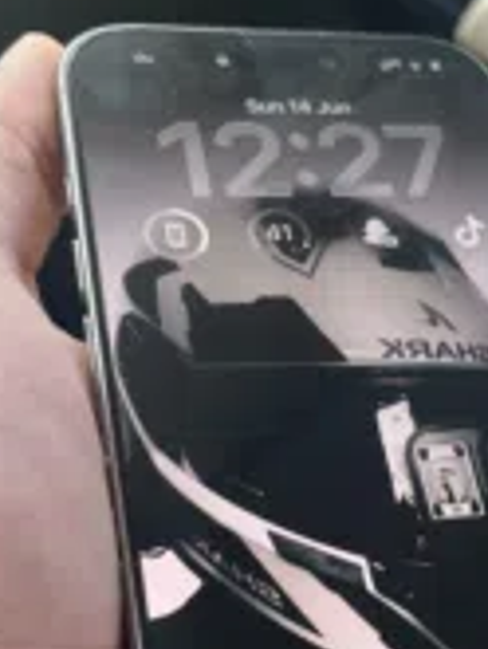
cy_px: 472
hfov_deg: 22.7
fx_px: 1183
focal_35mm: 63
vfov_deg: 30.3
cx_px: 437
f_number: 1.6
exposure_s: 1/121
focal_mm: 5.1
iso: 80
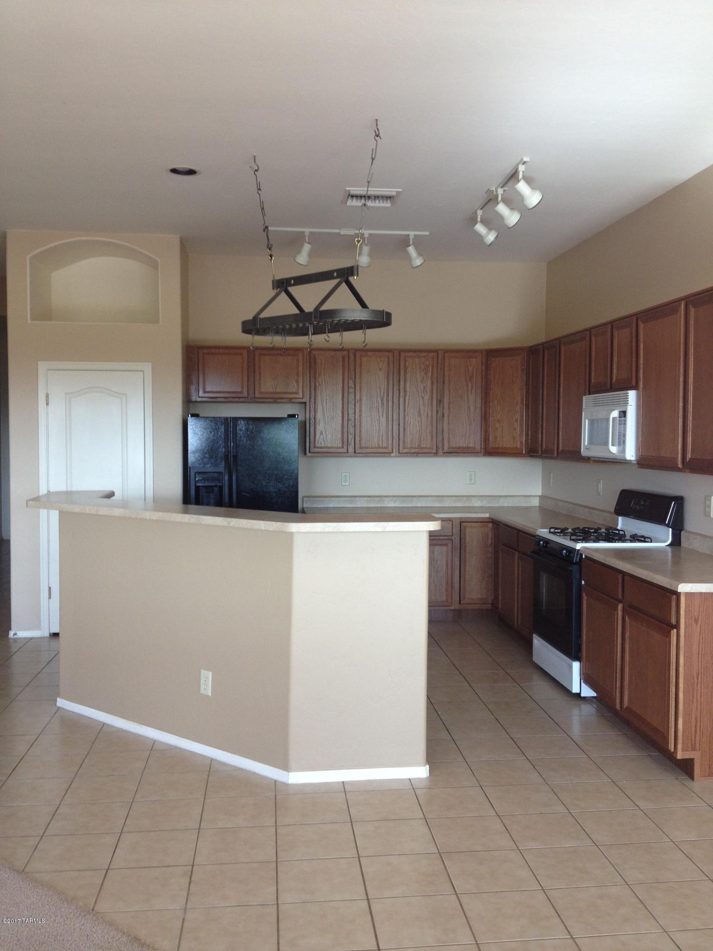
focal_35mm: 35
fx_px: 961
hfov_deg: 40.7
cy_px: 476
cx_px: 356
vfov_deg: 52.6
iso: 64
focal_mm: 4.28
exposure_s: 1/60
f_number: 2.4
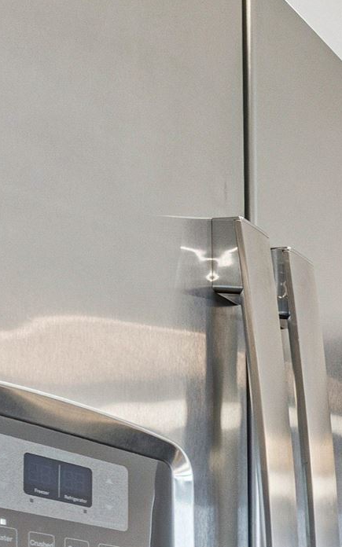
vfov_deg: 24.7
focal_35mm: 72
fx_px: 1074
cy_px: 722
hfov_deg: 13.3
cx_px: 823
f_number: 10
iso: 800
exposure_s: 1/10
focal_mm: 16
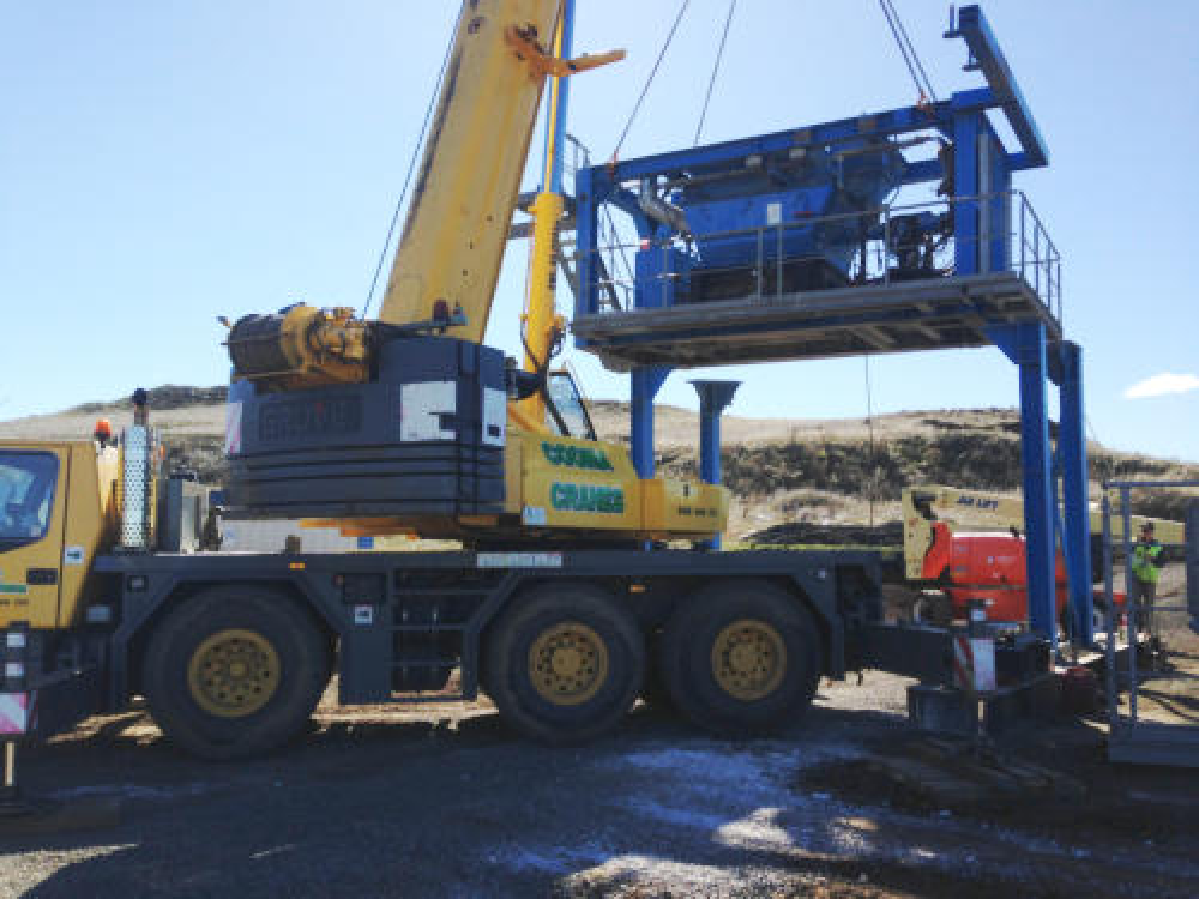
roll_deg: -0.4
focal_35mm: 33
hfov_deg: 55.4
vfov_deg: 42.9
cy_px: 450
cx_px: 600
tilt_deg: +4.8
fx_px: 1143
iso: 50
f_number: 2.4
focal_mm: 4.12
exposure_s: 1/1595
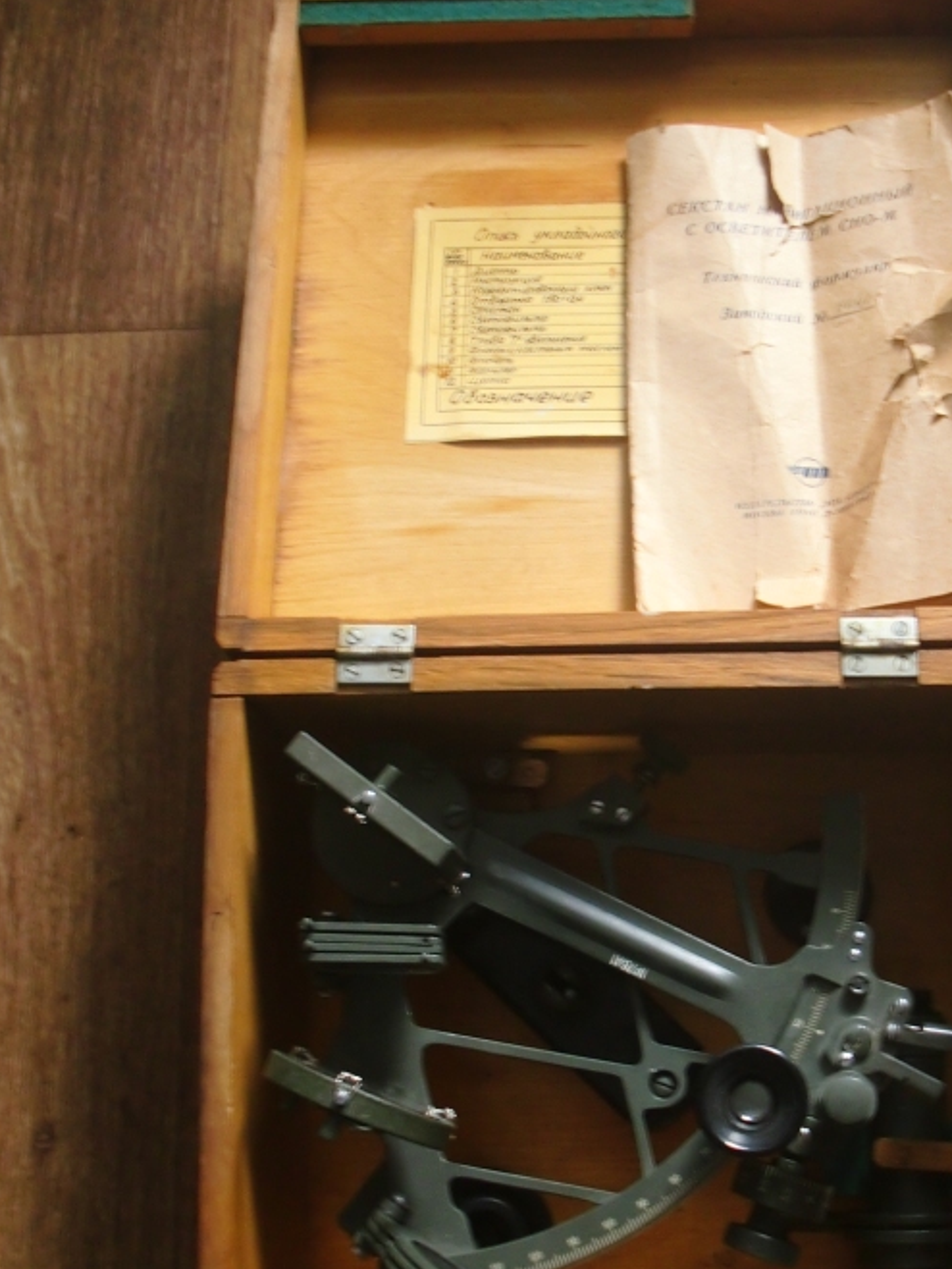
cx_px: 684
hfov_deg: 25.9
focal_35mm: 56
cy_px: 789
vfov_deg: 34.2
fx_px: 2052
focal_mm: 6.3
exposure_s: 1/13
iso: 200
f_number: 2.8
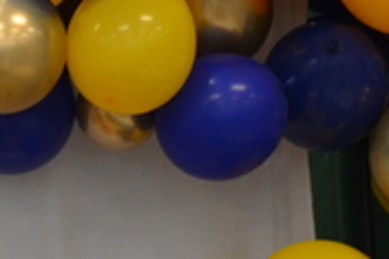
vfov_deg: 1.6
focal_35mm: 872
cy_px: 416
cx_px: -179
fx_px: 9413
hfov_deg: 2.4
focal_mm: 100
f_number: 5.6
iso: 900
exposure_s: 1/30
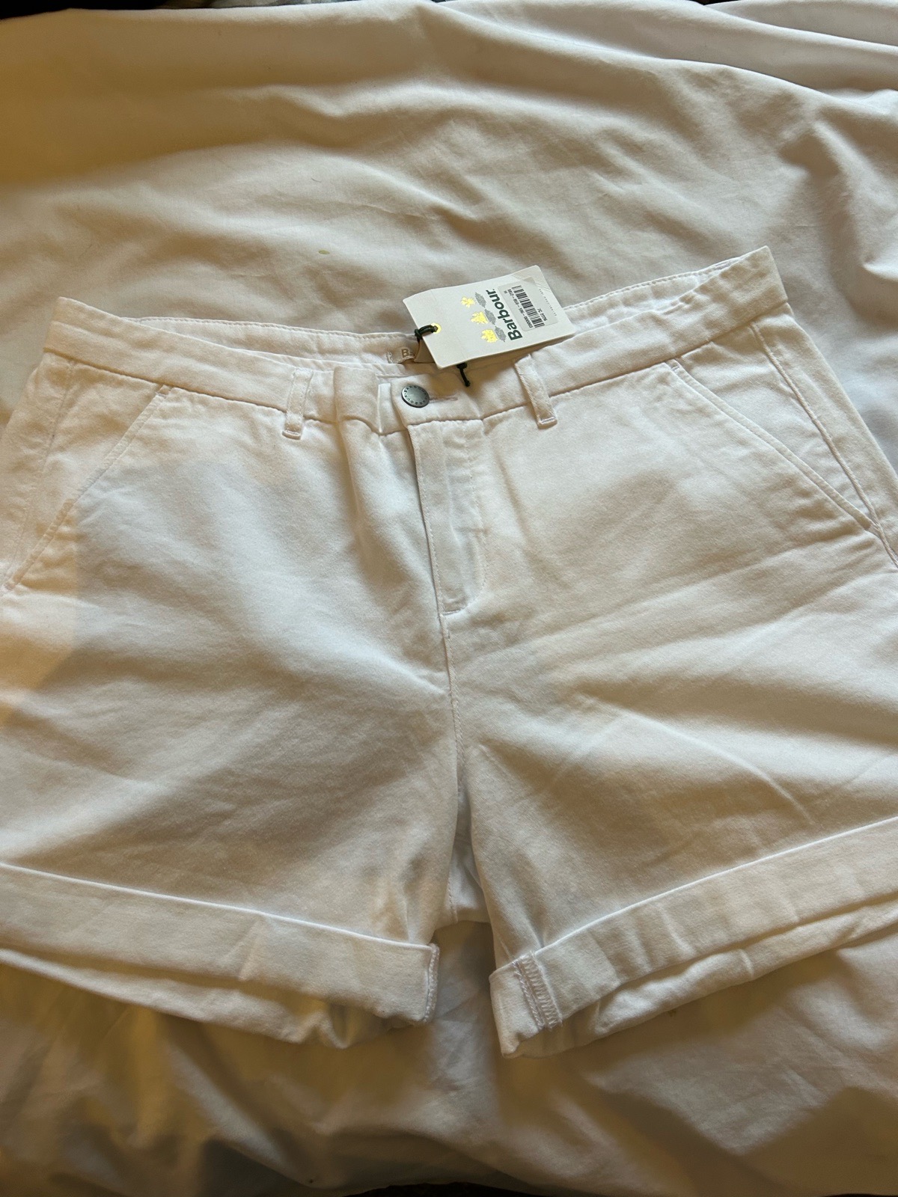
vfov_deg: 67.3
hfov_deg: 53.1
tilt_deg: -77.0
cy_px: 598
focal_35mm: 26
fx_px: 899
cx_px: 449
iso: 125
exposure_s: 1/73
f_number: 1.5
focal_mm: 5.7
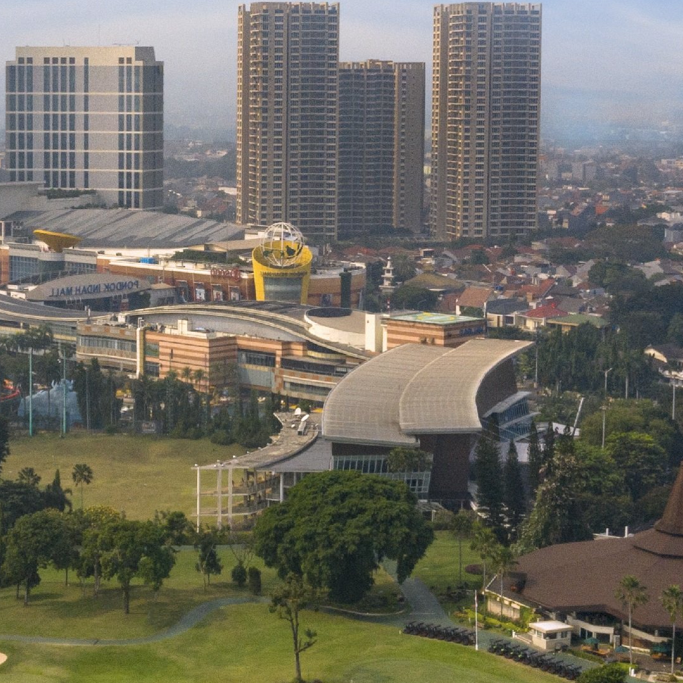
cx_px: 117
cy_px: 263
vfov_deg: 19.7
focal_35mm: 88
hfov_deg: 19.5
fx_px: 1964
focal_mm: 10.26
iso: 100
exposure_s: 1/400
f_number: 10
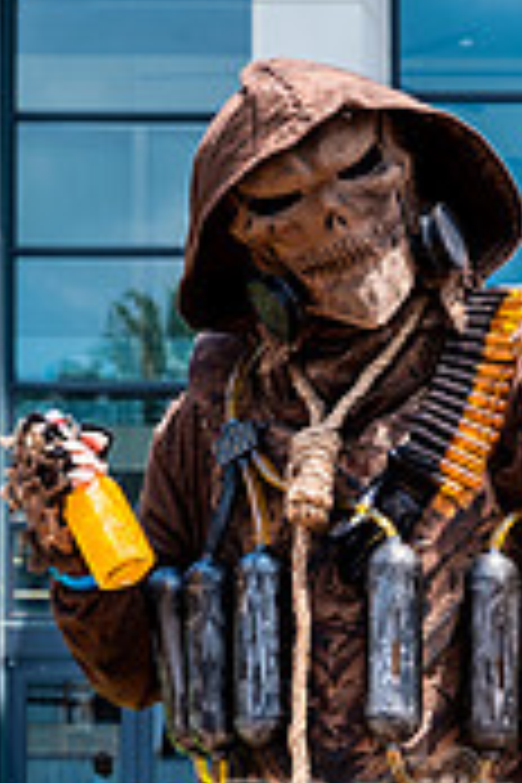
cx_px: 450
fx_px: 2806
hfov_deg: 10.6
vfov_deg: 15.5
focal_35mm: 129
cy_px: 850
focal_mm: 50
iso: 100
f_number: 6.3
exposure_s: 1/320
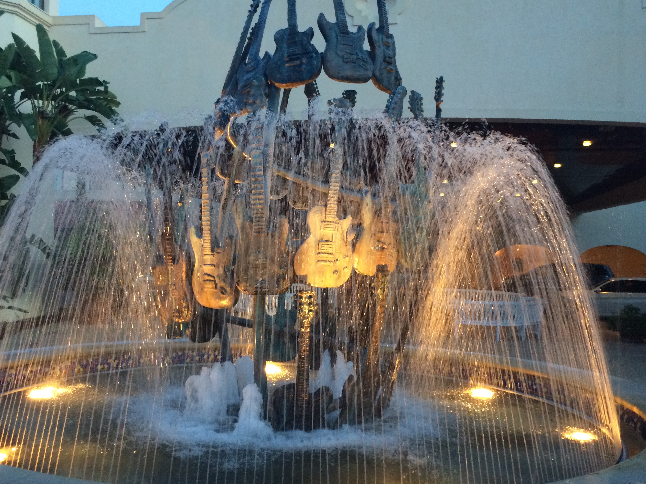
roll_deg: -1.6
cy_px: 216
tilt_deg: +4.7
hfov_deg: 52.6
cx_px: 301
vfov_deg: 40.6
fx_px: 653
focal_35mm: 35
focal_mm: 4.15
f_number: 2.2
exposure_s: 1/30
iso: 200
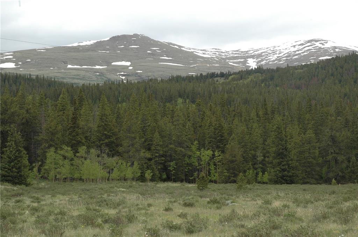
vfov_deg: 18.1
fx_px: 745
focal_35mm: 75
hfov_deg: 27.0
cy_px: 118
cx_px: 179
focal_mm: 50
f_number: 14
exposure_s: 1/100
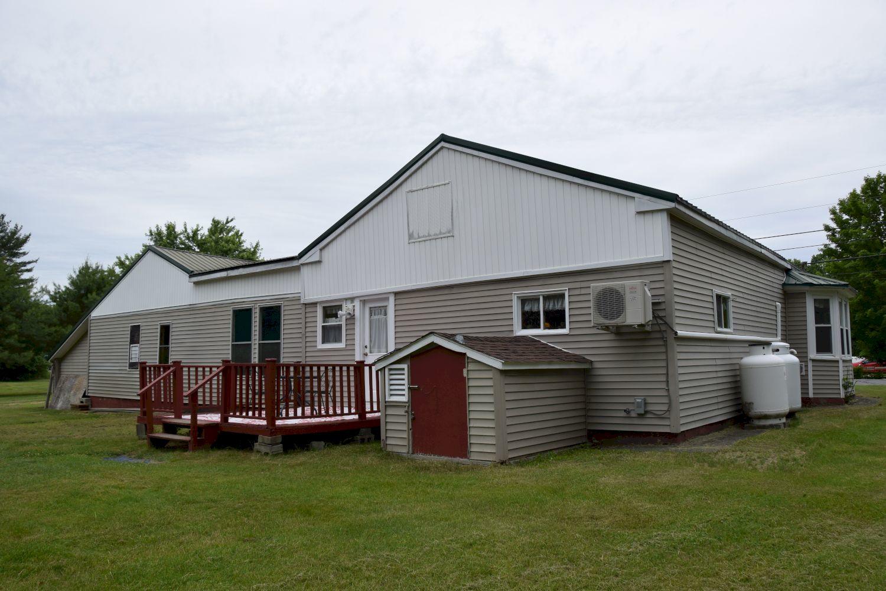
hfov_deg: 67.4
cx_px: 443
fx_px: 664
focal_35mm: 27
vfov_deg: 47.9
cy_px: 296
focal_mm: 18
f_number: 9
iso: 200
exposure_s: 1/320
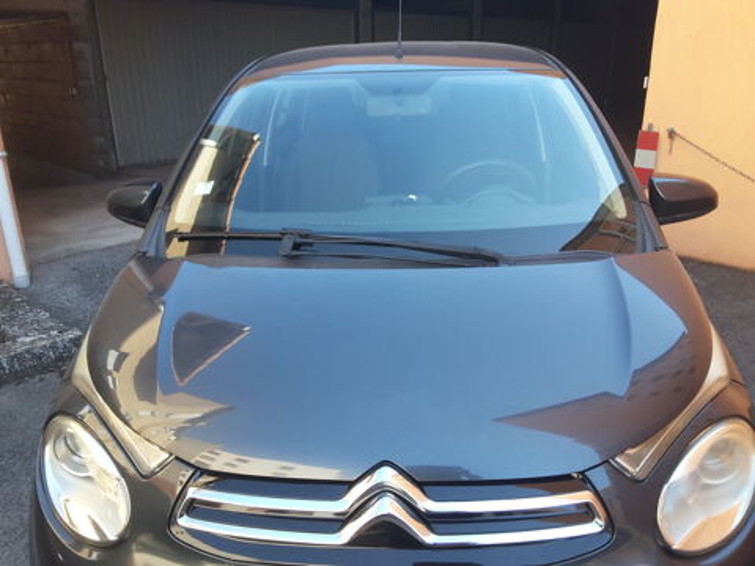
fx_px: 676
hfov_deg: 58.4
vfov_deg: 45.4
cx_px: 378
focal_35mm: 31
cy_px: 283
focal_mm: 2.9
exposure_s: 1/111
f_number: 1.9
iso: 40
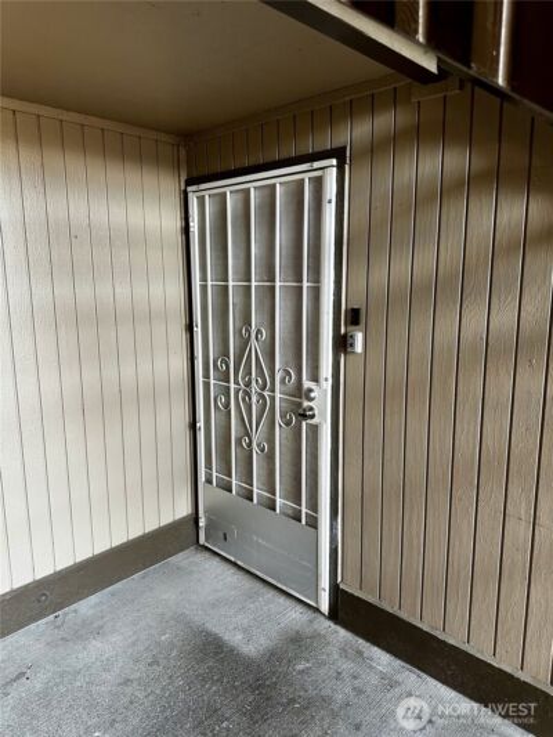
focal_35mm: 24
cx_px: 276
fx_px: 511
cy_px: 368
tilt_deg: -10.1
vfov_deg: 71.6
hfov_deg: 56.8
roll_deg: +0.1
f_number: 1.78
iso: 250
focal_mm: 6.86
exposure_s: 1/87
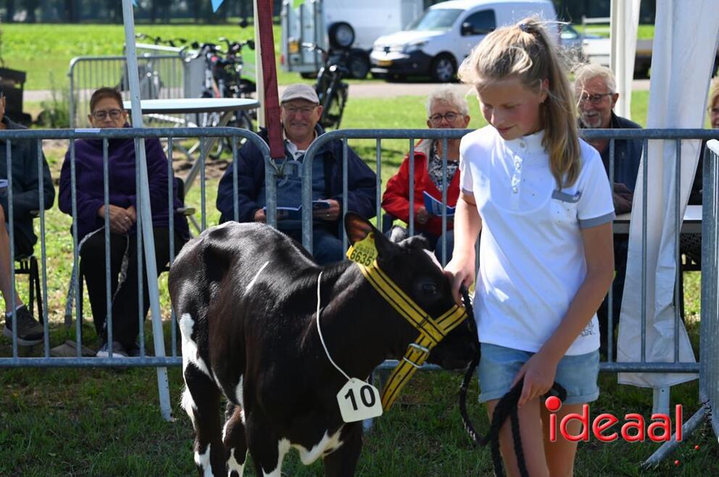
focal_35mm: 100
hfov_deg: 20.4
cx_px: 360
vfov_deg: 13.7
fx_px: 1995
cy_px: 238
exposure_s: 1/800
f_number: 7.1
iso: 500
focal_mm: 100
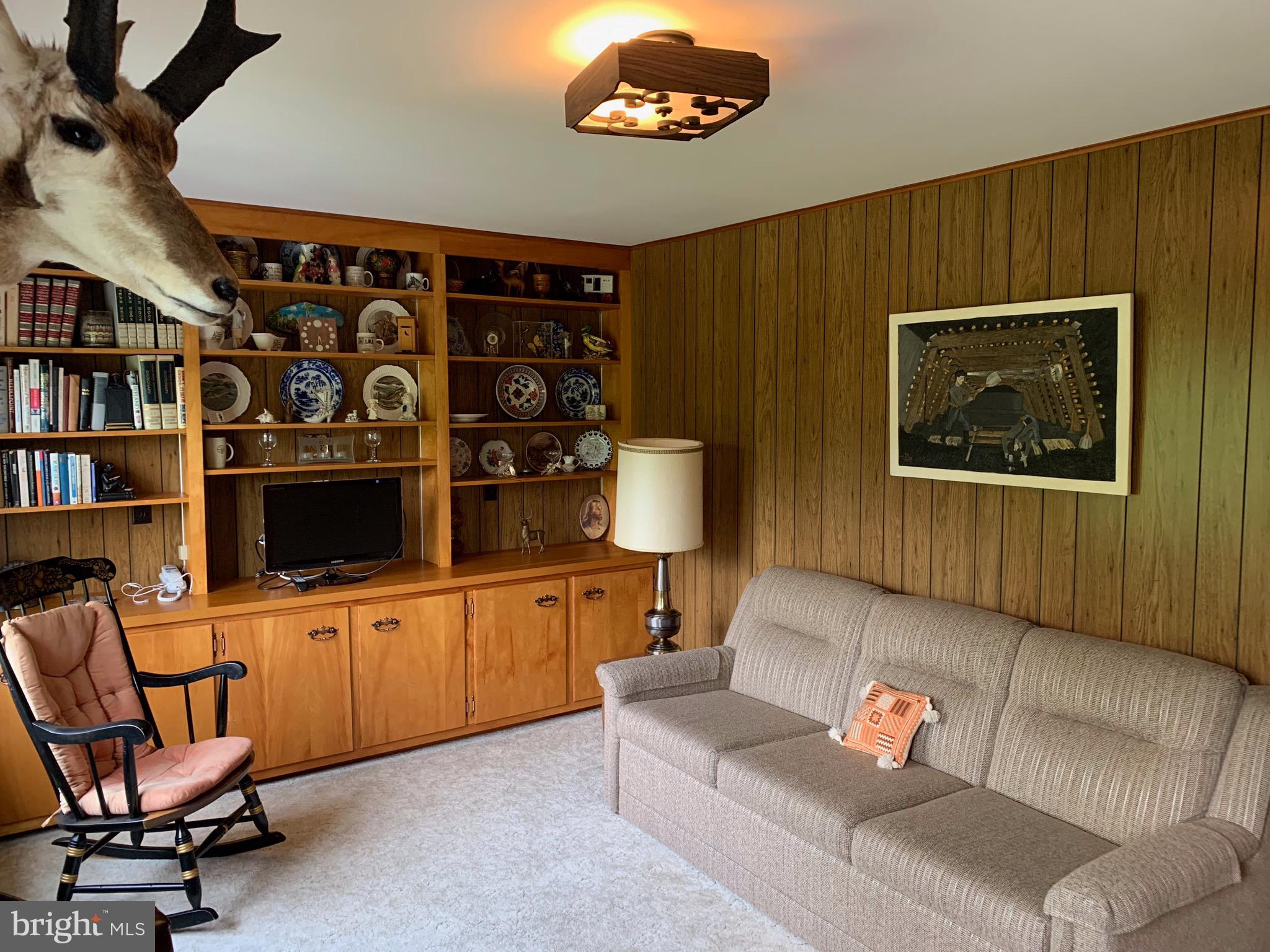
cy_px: 476
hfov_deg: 67.3
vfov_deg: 53.1
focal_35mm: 26
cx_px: 635
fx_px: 954
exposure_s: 1/60
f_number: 1.8
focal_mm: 4.25
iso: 125
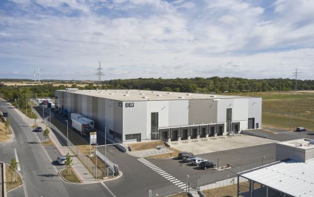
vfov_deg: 43.1
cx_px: 156
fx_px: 248
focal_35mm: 29
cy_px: 97
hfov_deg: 64.6
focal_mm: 10.26
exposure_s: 1/800
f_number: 7.1
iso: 100
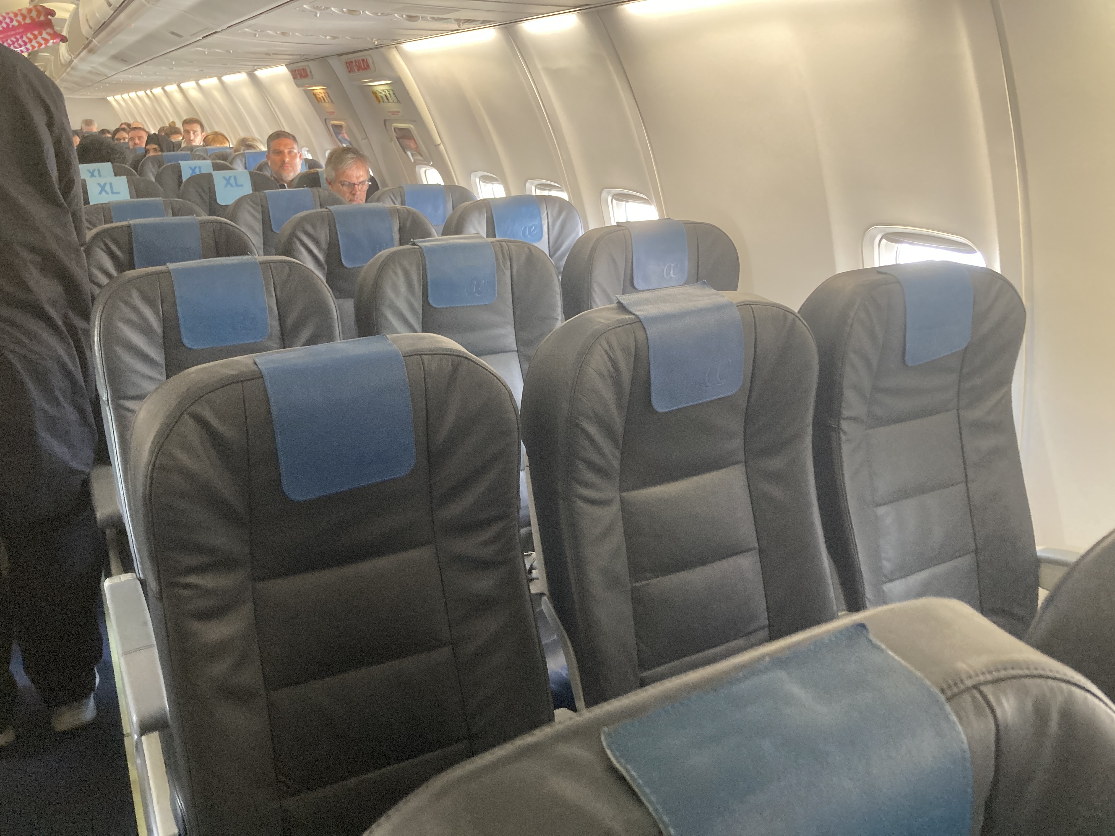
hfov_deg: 63.4
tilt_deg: -15.9
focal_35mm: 28
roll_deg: -0.1
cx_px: 558
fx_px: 902
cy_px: 418
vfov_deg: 49.7
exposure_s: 1/57
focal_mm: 3.99
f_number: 1.8
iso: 250
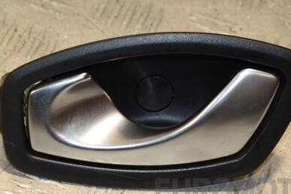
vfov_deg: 5.6
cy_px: 89
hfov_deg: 8.4
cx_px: 141
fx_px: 1978
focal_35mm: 245
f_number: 7.1
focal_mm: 105
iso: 800
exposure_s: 1/200
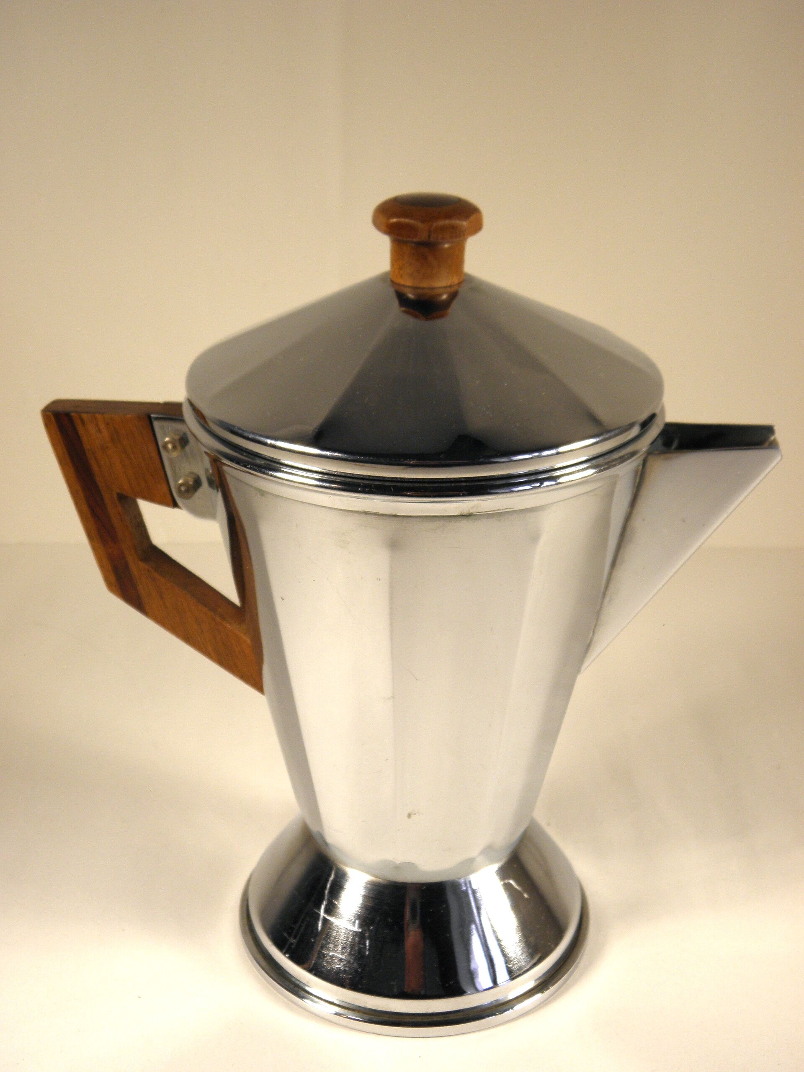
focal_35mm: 47
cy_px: 536
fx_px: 1456
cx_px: 402
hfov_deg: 30.9
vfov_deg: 40.4
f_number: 3.9
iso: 100
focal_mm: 8.6
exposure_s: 1/80
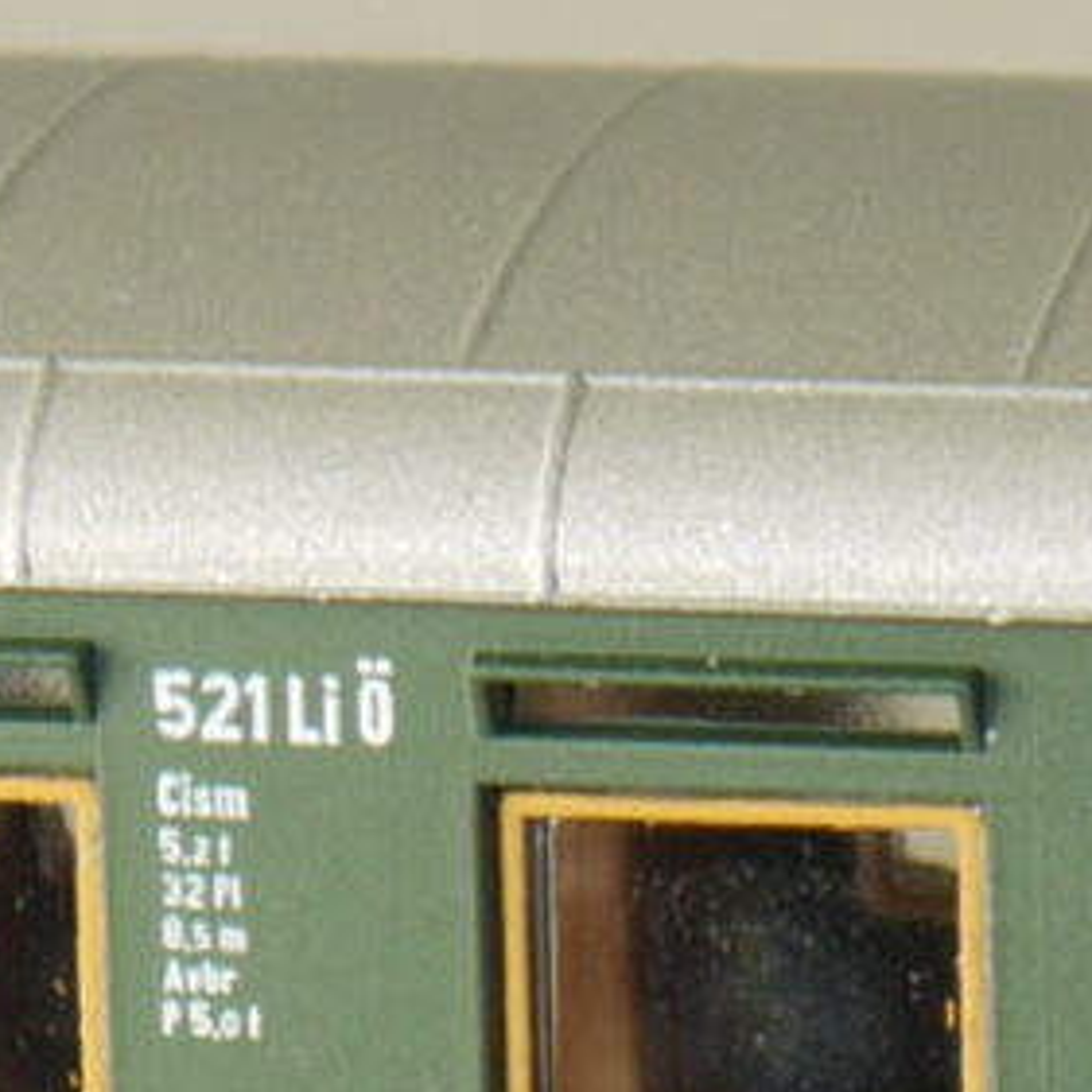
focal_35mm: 566
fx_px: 20201
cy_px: 1481
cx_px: 1380
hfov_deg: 3.1
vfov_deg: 3.1
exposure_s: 1/50
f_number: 5
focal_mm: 31
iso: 100
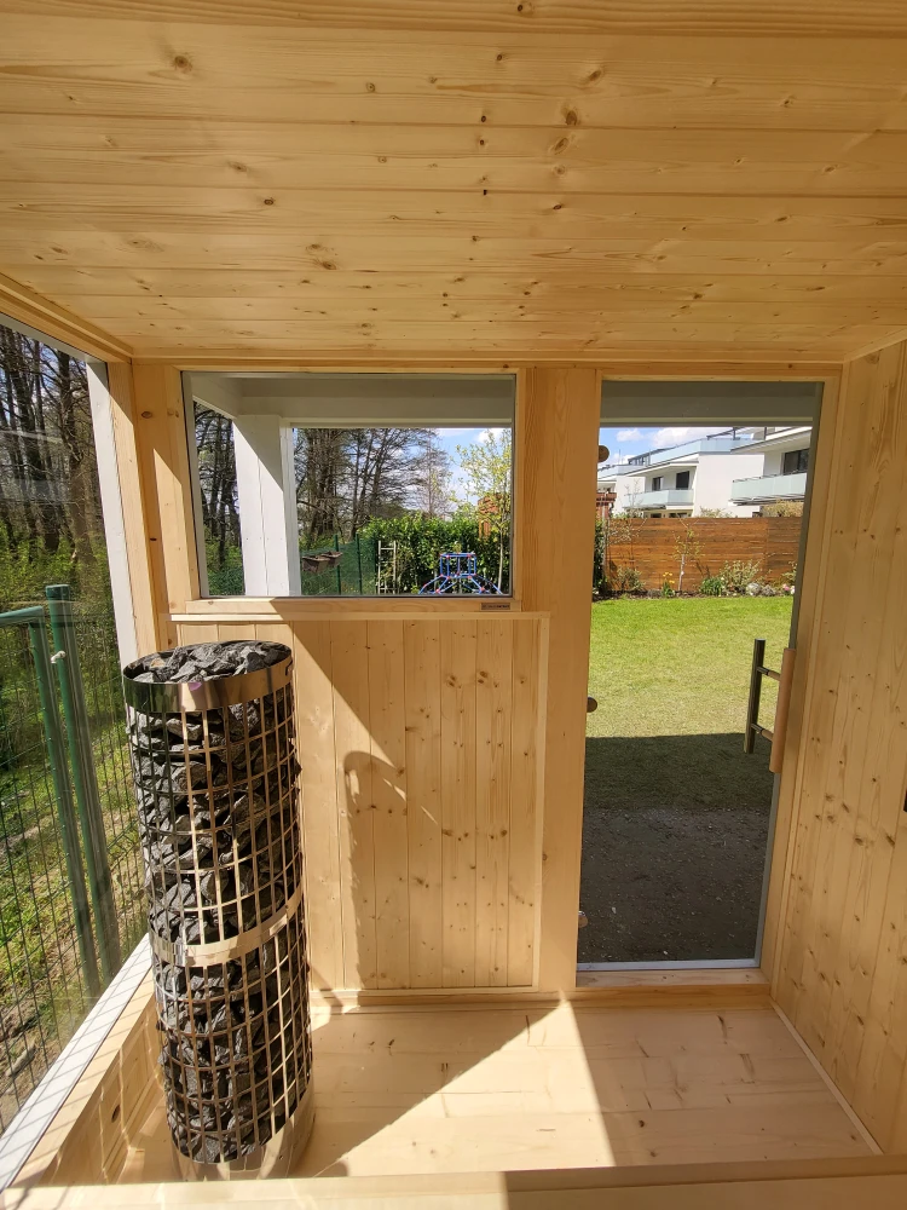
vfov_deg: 106.2
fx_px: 454
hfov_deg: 89.9
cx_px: 454
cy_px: 605
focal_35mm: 13
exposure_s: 1/287
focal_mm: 1.74
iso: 32
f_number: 2.2
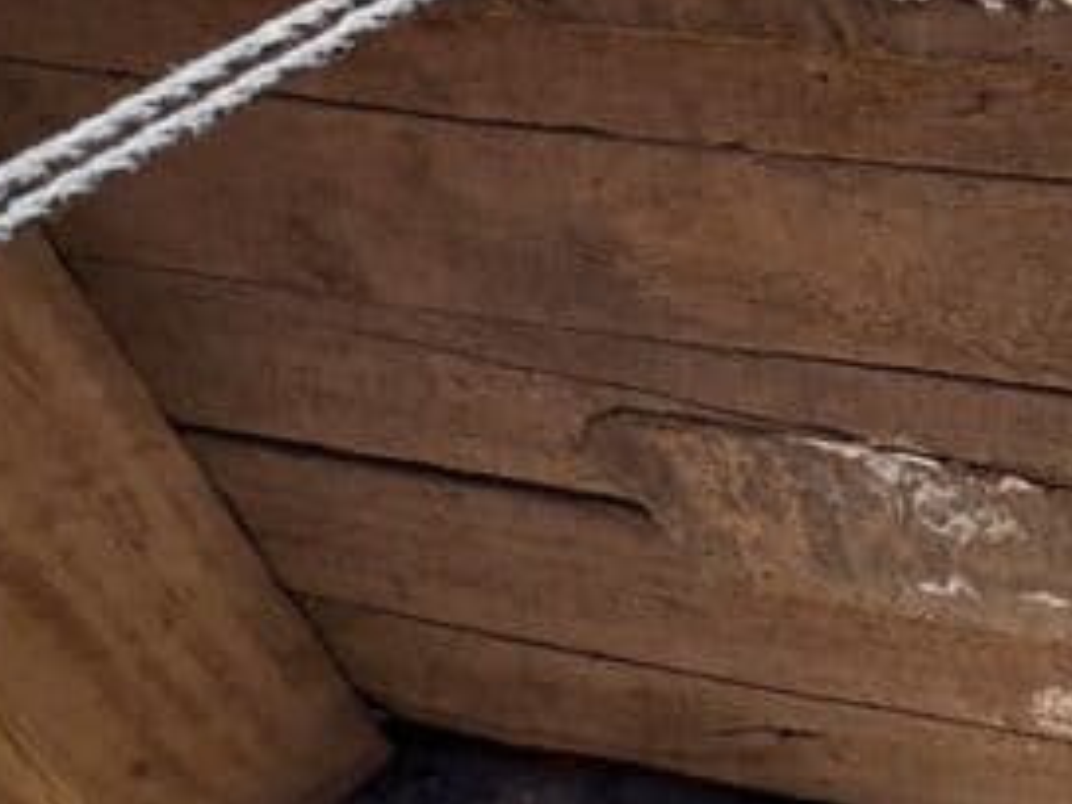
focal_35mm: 49
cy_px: 367
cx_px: 1774
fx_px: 1517
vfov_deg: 29.7
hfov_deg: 24.6
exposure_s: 1/1019
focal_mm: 2.2
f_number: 1.9
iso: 40
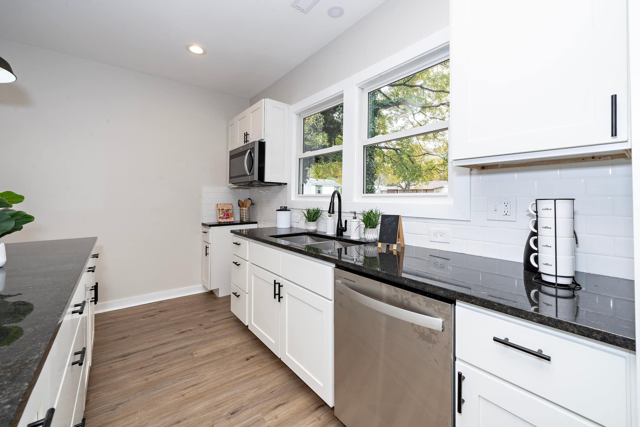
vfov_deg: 81.2
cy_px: 214
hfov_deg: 104.3
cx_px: 320
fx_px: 249
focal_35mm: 14
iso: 640
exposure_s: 1/60
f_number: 11
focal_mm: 14
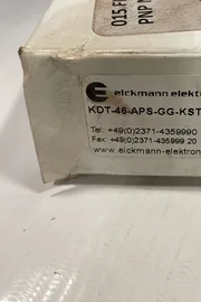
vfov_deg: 47.9
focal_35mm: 40
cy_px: 108
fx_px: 335
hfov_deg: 32.5
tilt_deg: -43.3
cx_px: 160
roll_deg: -1.4
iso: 125
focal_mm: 4.2
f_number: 1.6
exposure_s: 1/60
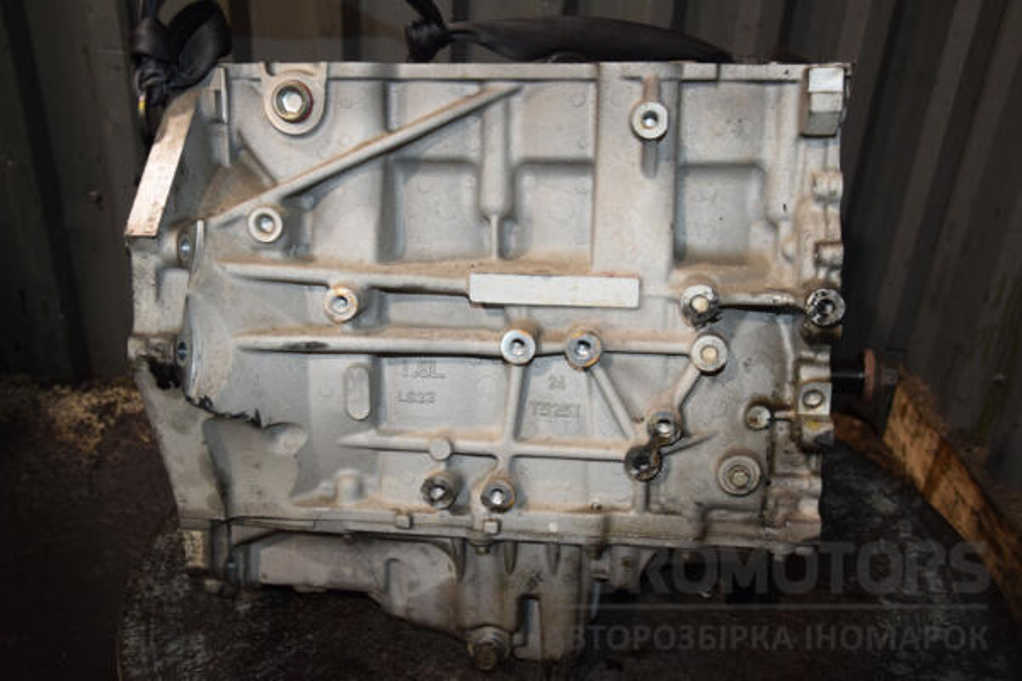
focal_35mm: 36
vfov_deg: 36.9
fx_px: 1022
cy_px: 340
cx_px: 511
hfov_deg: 53.1
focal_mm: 24
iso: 800
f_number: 5
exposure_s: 1/80
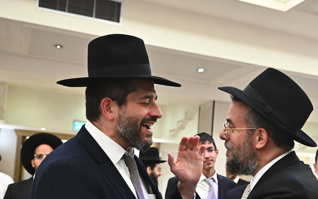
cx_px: 233
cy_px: 164
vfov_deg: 23.2
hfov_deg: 36.2
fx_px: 477
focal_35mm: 55
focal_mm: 31
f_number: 3.5
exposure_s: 1/200
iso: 3200
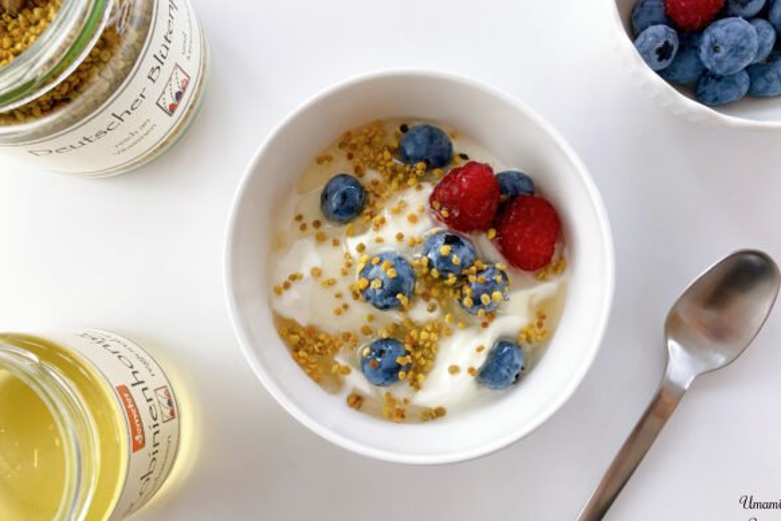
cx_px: 400
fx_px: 651
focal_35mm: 30
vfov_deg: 43.6
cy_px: 265
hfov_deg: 61.9
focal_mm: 3.99
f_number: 1.8
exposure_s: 1/100
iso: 40
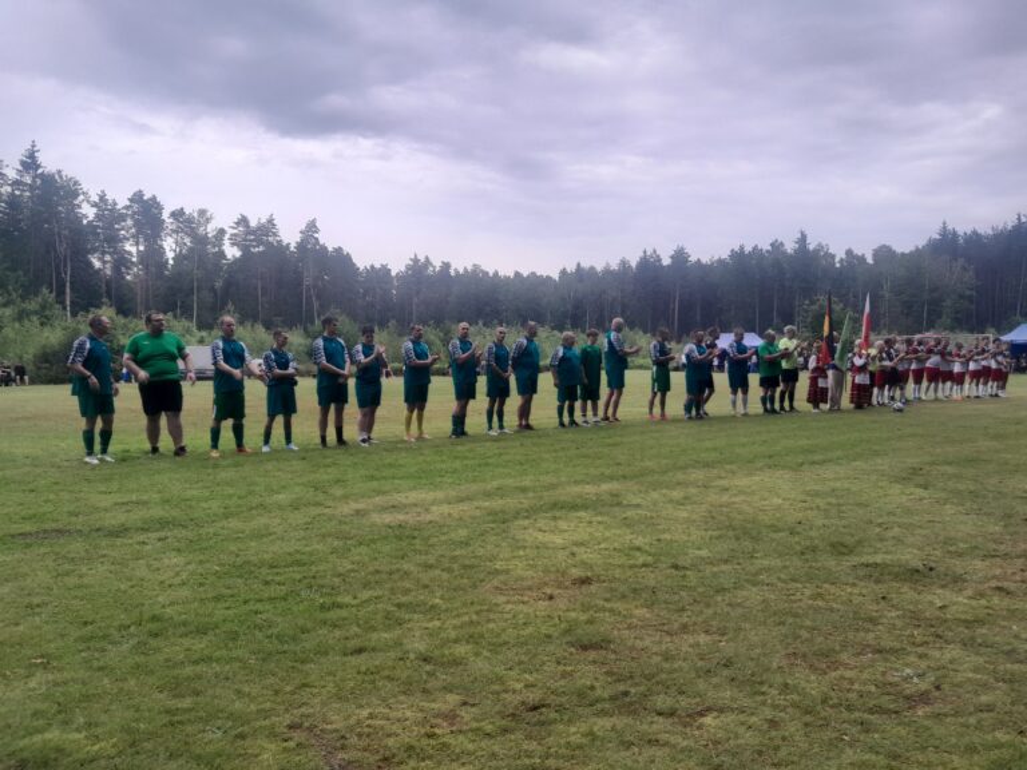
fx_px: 801
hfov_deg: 65.3
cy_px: 385
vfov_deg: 51.4
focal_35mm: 27
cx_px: 514
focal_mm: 4
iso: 40
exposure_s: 1/100
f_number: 1.8
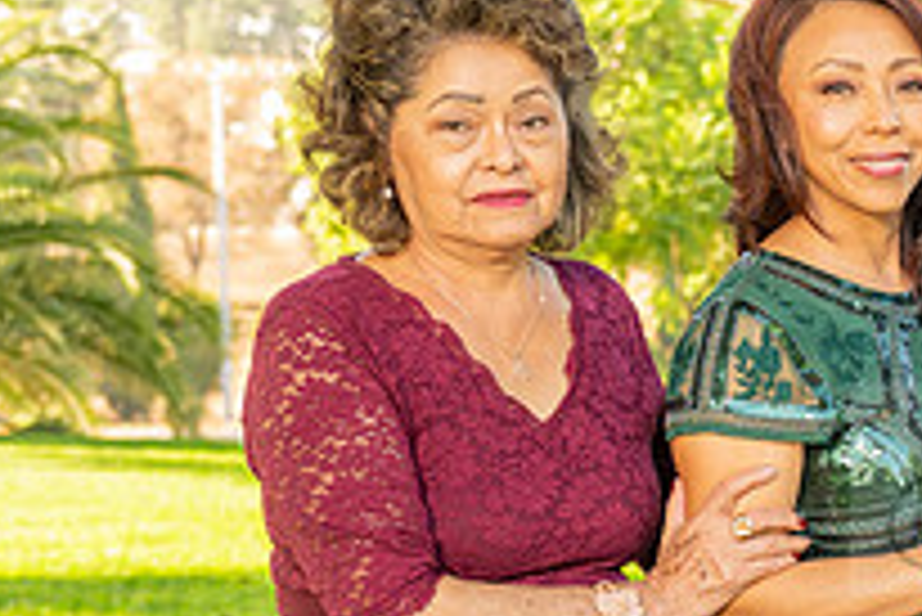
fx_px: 3075
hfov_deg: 15.9
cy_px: 569
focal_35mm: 120
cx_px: 1312
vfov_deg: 11.4
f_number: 3.5
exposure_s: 1/200
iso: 200
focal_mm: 35
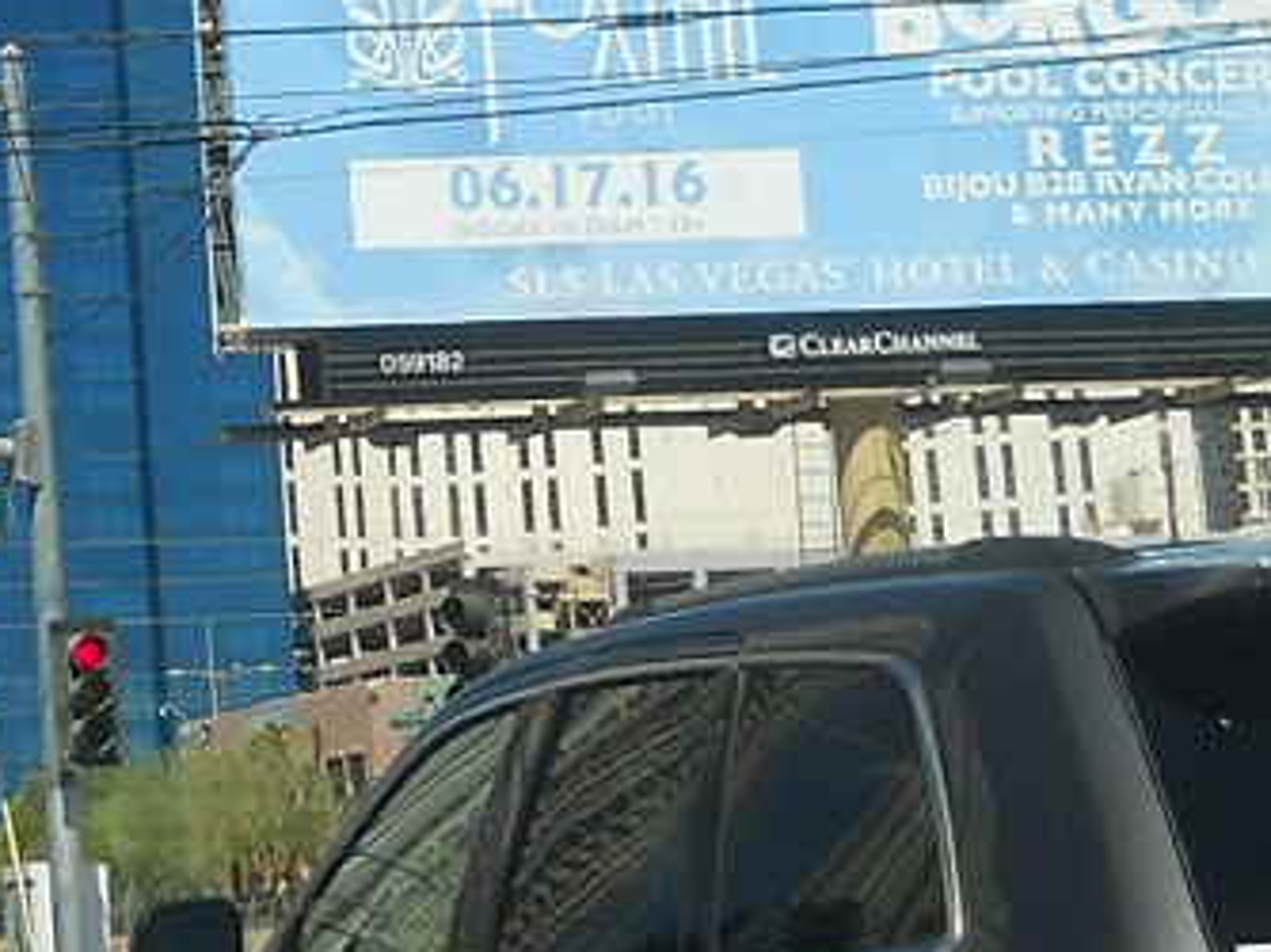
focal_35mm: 151
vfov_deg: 9.8
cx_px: -333
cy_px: 69
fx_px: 5540
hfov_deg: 12.7
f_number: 5.5
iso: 80
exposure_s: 1/320
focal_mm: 6.72
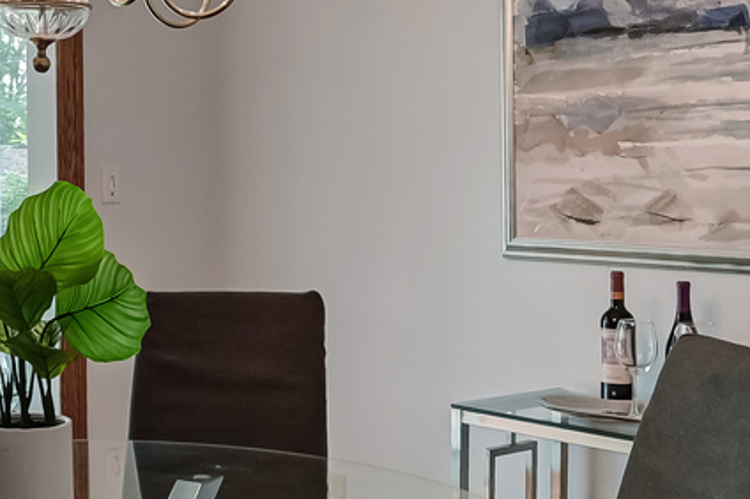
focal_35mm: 65
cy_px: 163
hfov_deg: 28.6
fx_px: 1353
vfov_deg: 20.8
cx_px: -34
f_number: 8
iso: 400
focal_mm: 17
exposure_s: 1/5
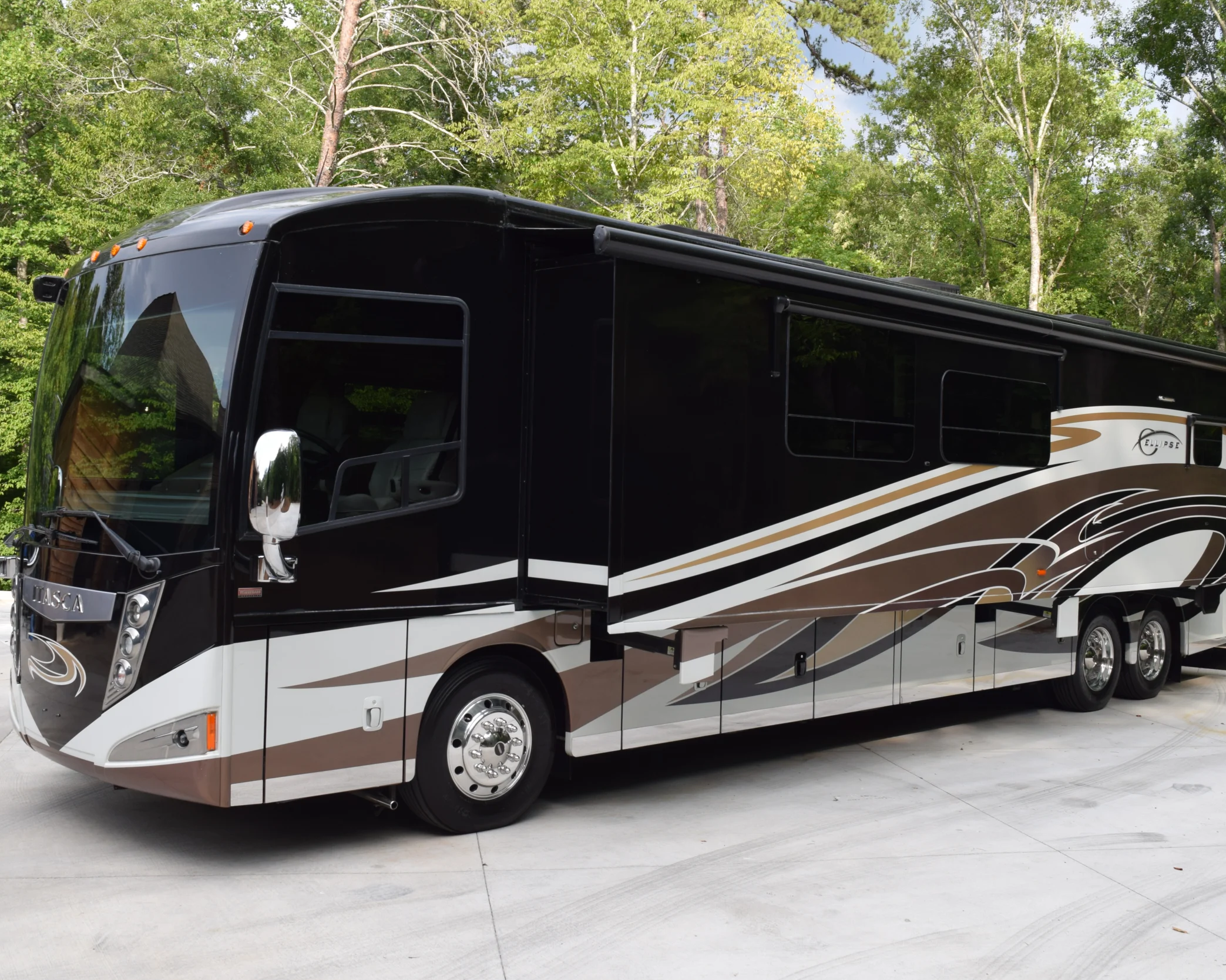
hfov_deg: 47.9
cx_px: 630
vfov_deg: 39.1
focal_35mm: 38
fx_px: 1379
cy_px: 494
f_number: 8
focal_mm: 22
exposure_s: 1/250
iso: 400
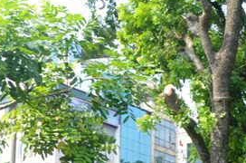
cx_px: 144
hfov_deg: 20.8
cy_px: 80
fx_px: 668
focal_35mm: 98
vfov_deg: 13.9
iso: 320
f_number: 9
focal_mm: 18
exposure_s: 1/125
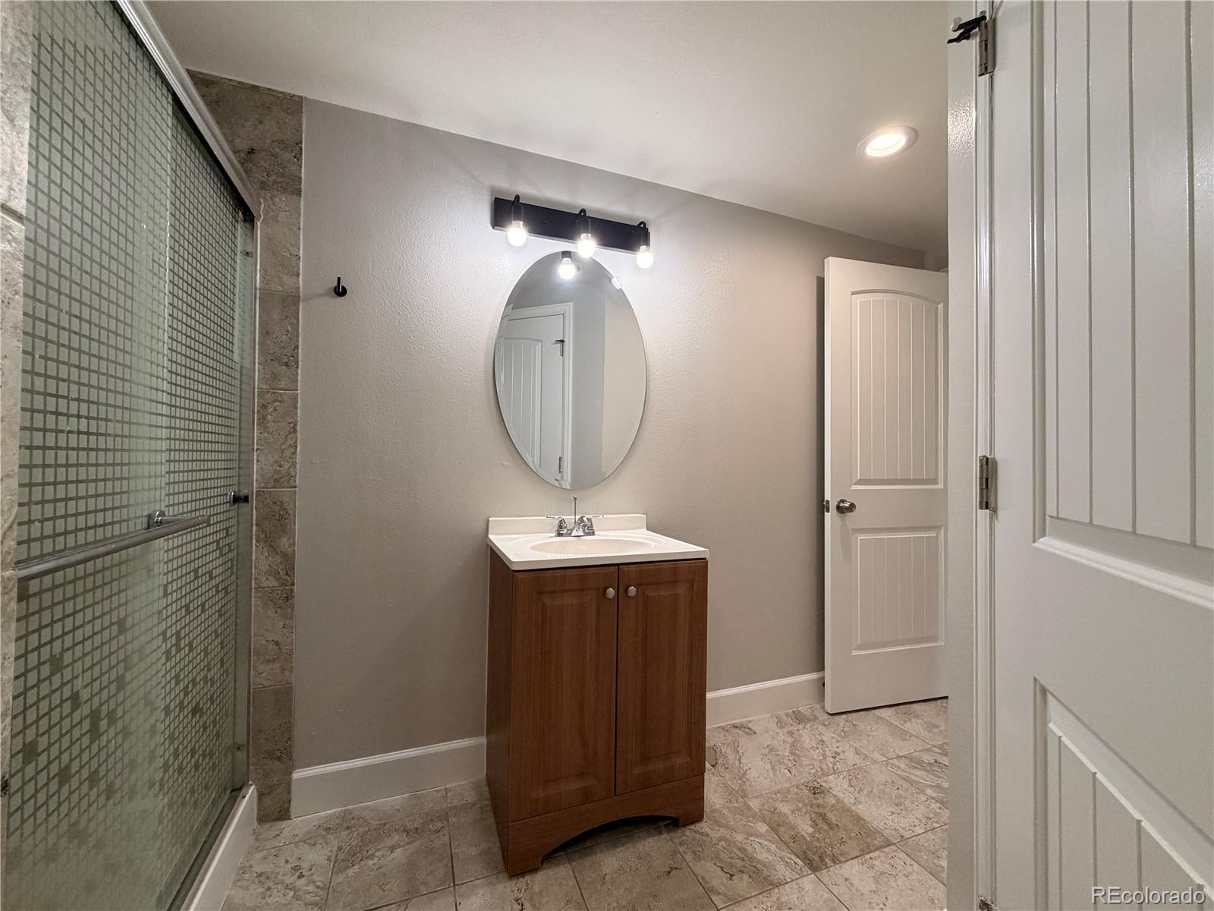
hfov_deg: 102.1
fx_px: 491
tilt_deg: +2.1
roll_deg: -0.3
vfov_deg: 85.7
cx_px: 607
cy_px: 456
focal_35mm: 14
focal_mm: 2.22
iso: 200
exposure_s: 1/120
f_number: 2.2
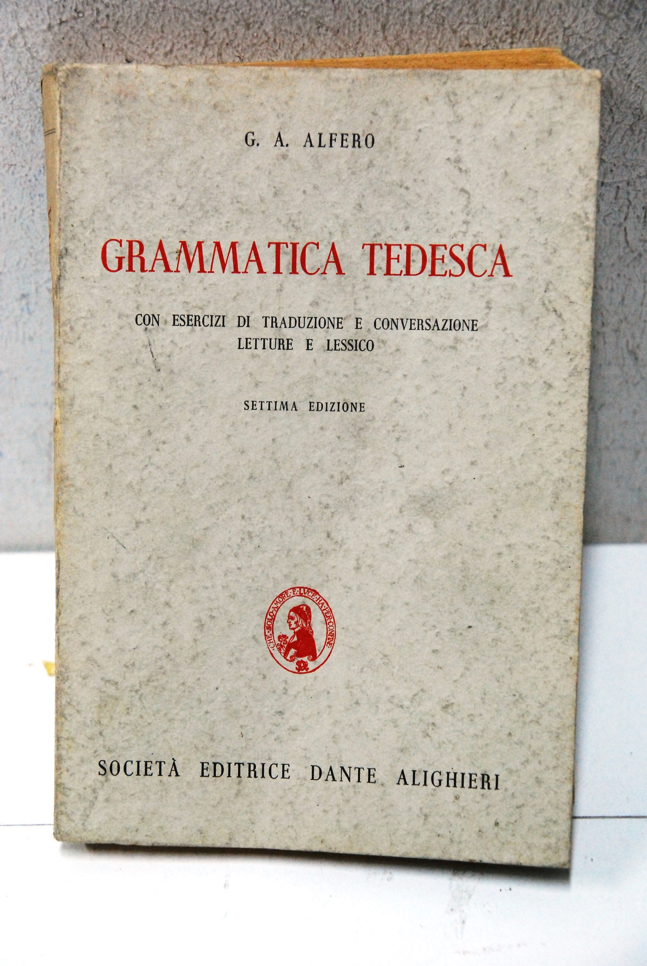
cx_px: 324
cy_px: 483
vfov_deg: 27.0
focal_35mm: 75
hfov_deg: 18.2
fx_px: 2016
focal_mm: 50
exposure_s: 1/60
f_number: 5.6
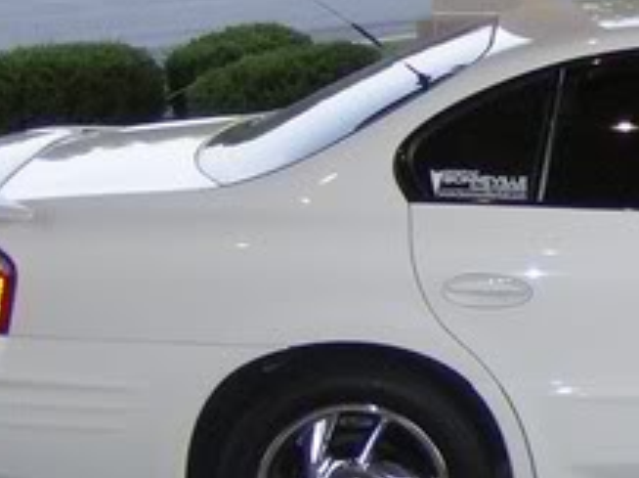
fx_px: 2434
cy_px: 144
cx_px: 947
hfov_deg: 14.0
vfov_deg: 11.2
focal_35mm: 132
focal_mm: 6
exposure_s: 1/60
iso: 200
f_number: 2.8
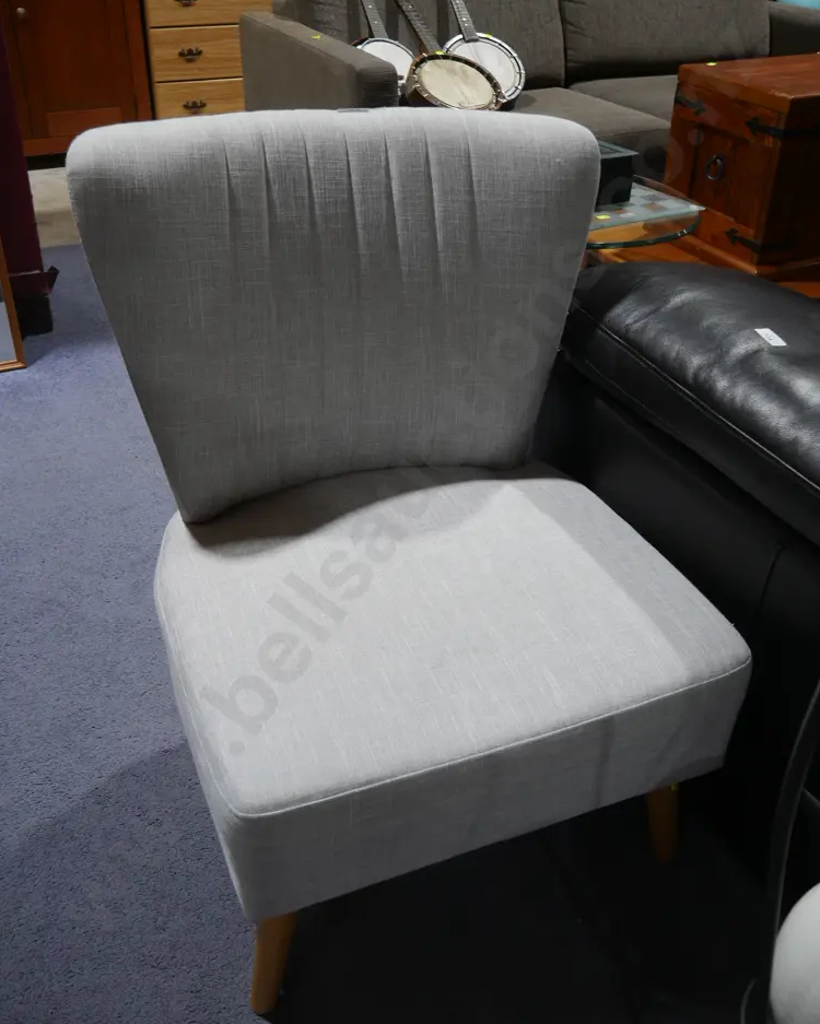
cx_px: 414
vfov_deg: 55.6
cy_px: 482
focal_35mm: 32
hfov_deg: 45.8
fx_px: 970
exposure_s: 1/60
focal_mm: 15
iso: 200
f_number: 3.6
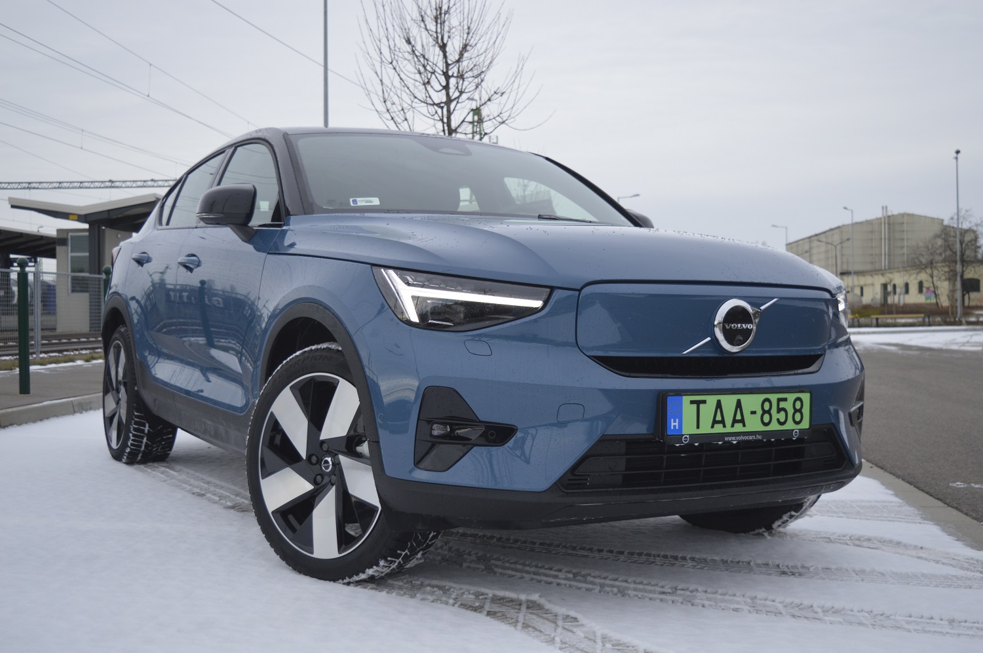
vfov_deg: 31.8
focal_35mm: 42
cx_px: 492
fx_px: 1146
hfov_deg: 46.4
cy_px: 326
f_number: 5
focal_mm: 28
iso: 400
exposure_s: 1/1250
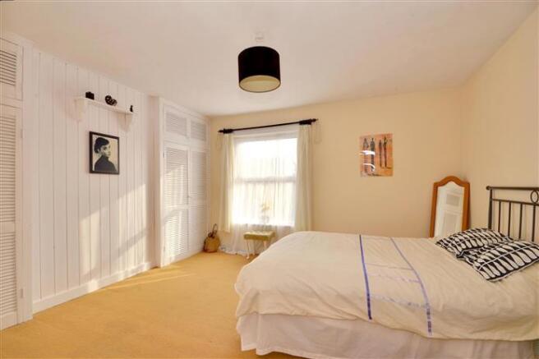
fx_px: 225
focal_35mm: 15
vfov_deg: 77.3
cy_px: 180
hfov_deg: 100.4
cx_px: 270
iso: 200
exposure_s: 1/80
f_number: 11
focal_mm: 10
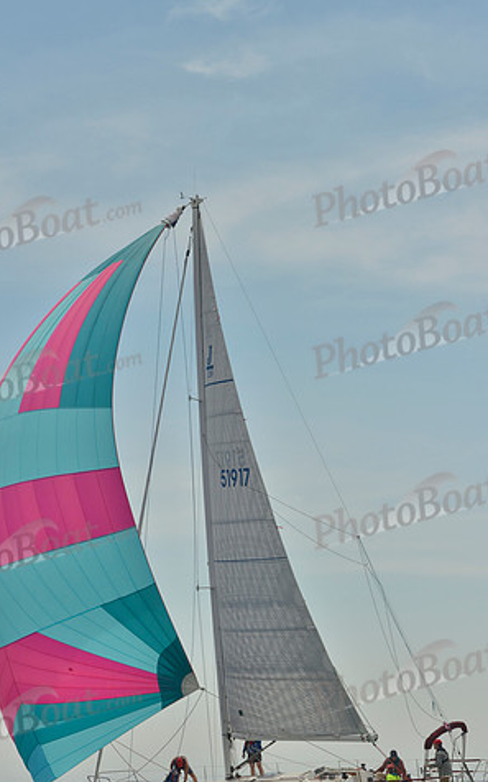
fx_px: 1854
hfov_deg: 15.0
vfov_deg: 23.8
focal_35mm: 87
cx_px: 228
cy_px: 445
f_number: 9
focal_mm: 70
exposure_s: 1/1250
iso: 280
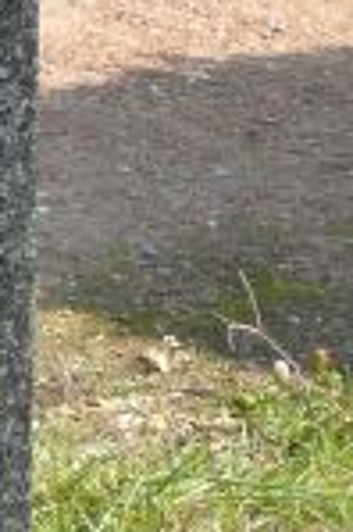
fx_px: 4275
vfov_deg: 7.1
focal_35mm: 290
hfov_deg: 4.6
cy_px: -4
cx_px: -531
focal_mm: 9.7
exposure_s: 1/320
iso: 80
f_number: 3.6
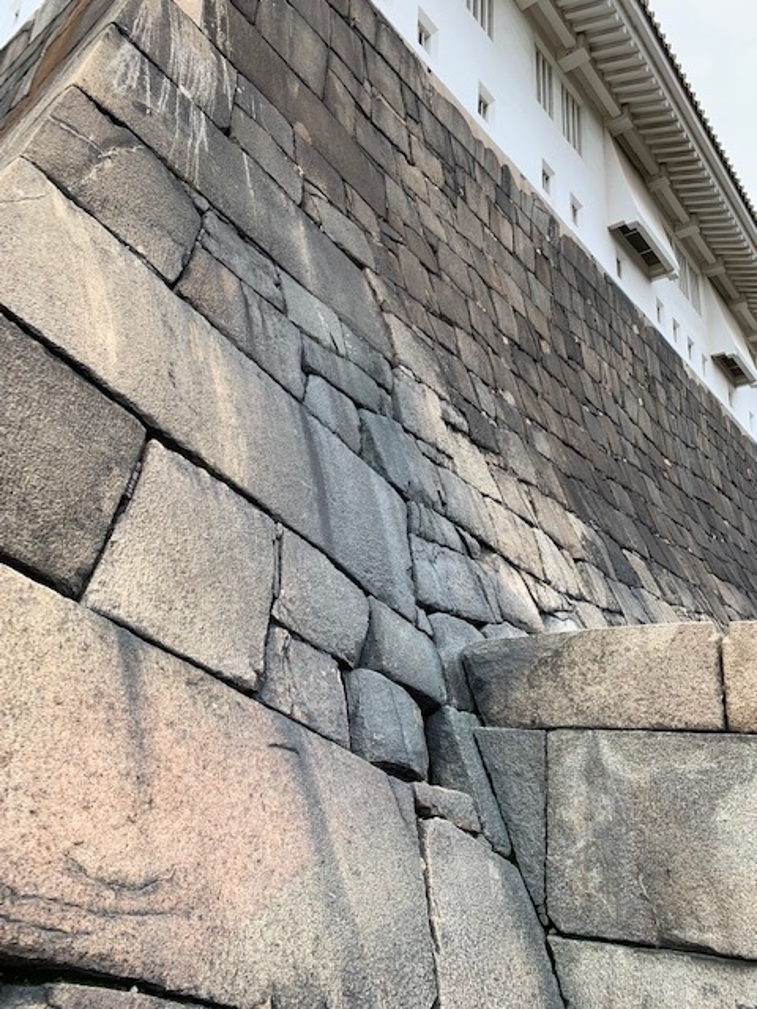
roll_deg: -3.8
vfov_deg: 67.3
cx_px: 378
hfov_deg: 53.1
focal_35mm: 26
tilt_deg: +19.5
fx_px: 758
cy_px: 504
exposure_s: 1/219
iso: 25
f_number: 1.8
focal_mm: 4.25
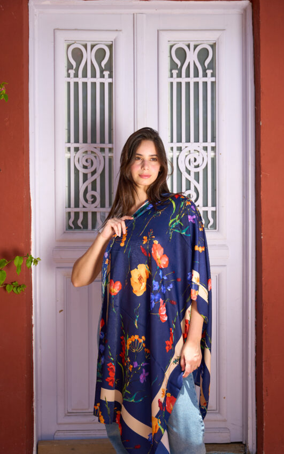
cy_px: 230
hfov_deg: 30.7
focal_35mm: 42
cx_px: 152
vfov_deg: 47.4
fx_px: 517
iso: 400
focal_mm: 38.7
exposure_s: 1/2500
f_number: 2.8
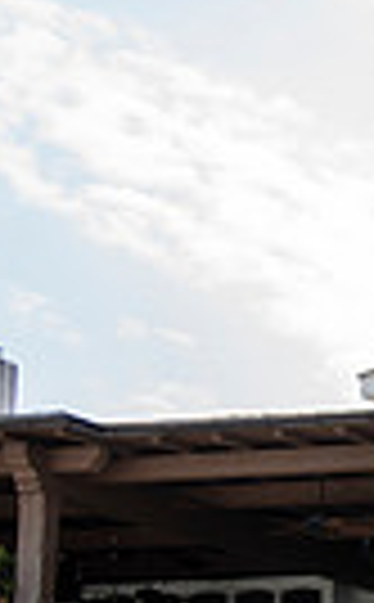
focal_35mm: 143
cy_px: 695
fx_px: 2347
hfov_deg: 7.7
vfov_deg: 14.3
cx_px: 1201
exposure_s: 1/800
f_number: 2.8
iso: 100
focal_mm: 32
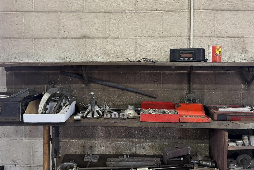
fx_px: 219
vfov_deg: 42.0
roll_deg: -0.4
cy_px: 64
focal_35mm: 31
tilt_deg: -0.7
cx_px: 129
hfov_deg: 60.3
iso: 200
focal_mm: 6.76
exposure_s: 1/60
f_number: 1.78
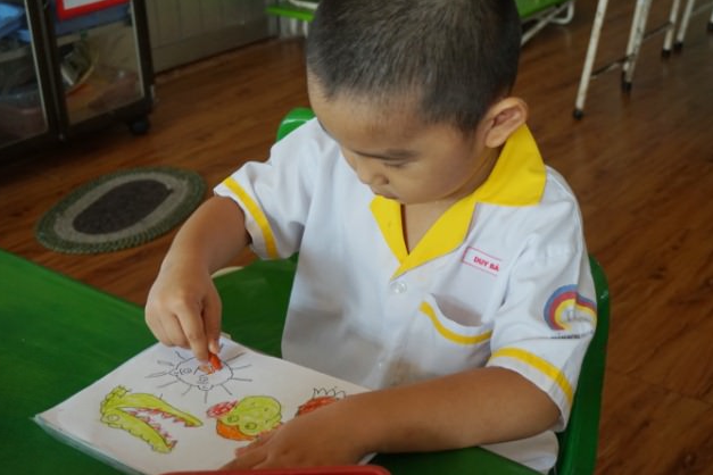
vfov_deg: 27.5
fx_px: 970
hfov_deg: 40.3
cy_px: 235
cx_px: 354
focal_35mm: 49
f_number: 5
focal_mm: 32
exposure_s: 1/160
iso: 1000
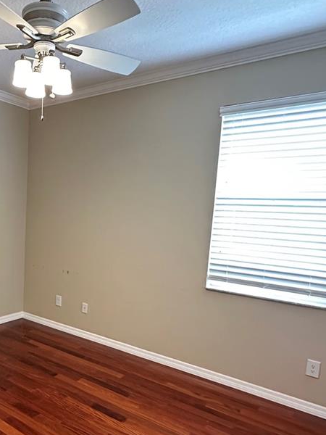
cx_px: 57
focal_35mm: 28
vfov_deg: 63.1
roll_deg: -2.4
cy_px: 252
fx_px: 352
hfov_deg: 46.6
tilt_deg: -6.2
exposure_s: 1/60
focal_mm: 2.22
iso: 1000
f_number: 2.2
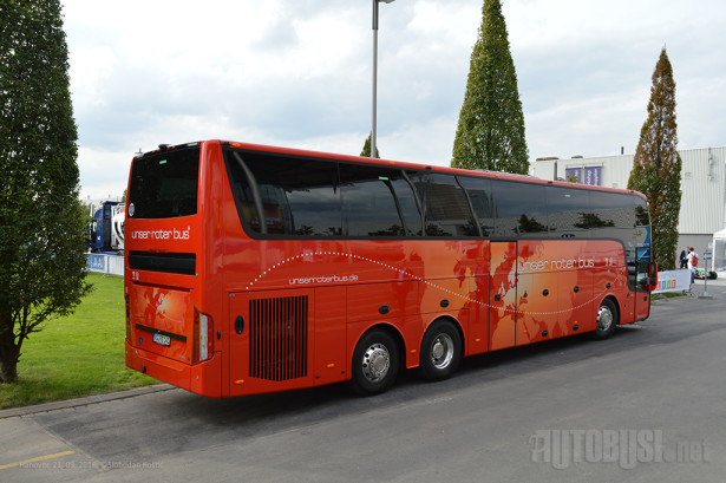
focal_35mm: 27
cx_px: 363
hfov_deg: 67.4
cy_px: 242
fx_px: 544
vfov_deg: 47.9
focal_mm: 18
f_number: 6.3
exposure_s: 1/160
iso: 100
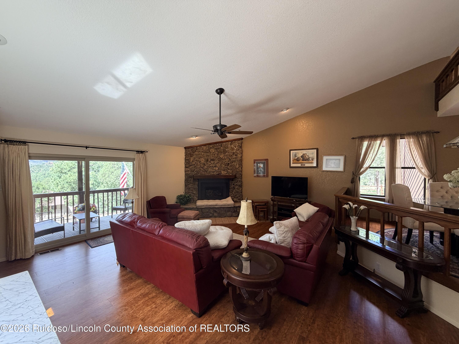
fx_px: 186
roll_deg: +0.0
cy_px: 172
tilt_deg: -2.0
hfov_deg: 102.1
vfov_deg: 85.7
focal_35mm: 14
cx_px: 230
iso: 160
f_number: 2.2
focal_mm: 2.22
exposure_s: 1/120
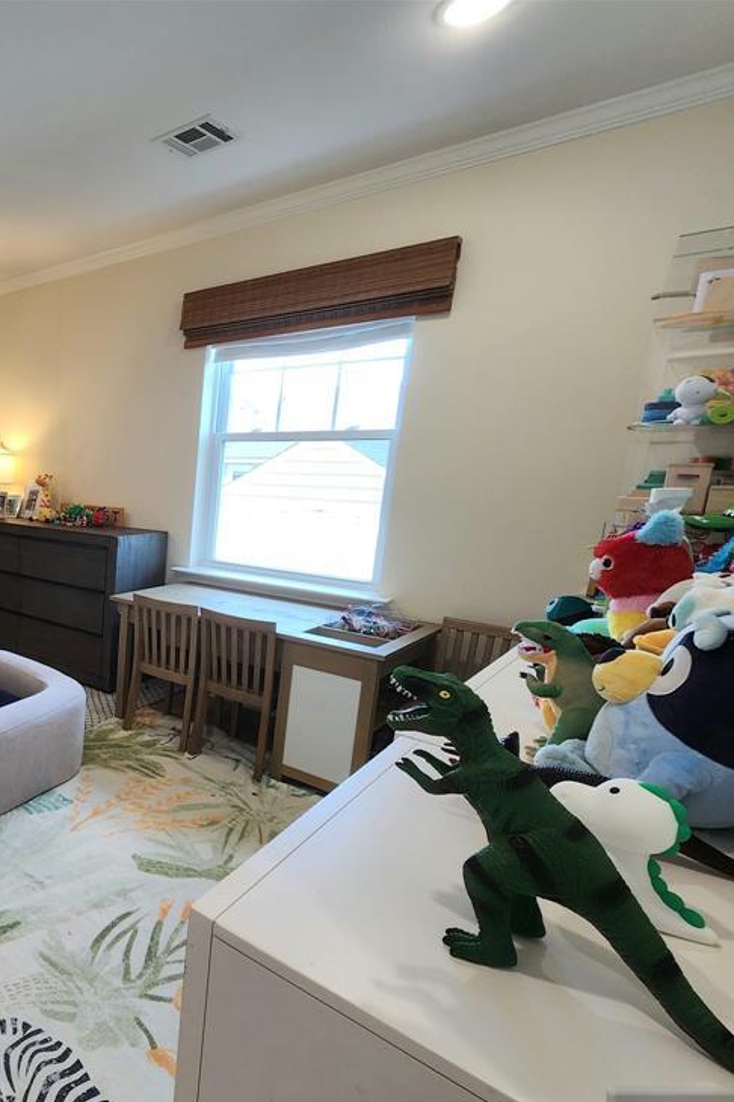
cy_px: 579
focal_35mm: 19
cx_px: -14
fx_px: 581
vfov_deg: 86.8
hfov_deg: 50.8
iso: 80
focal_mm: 2.2
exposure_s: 1/60.2
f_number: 2.2
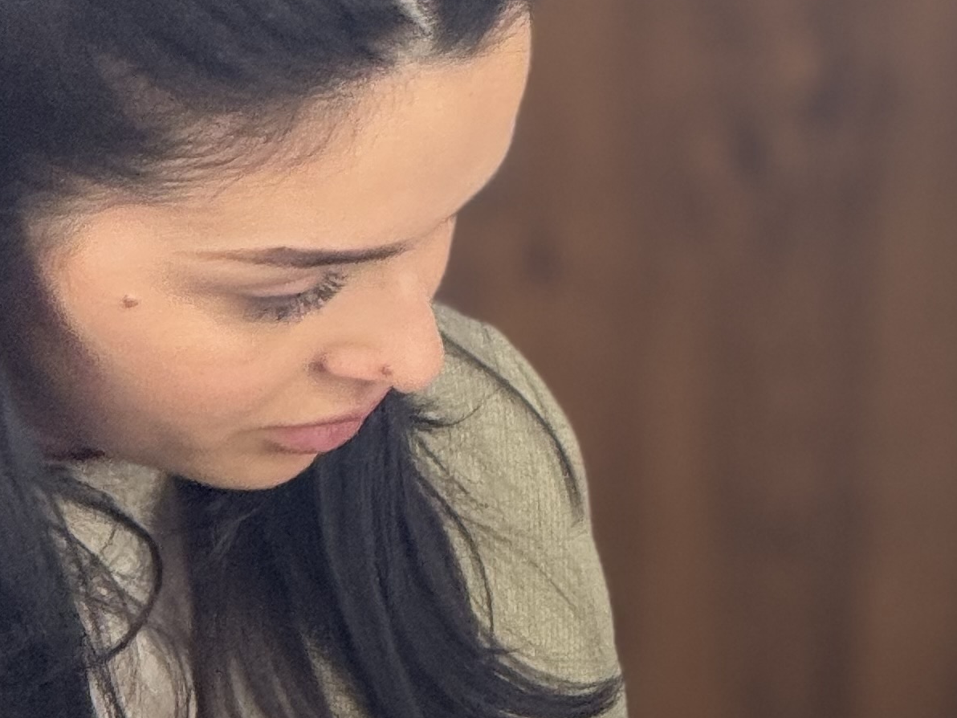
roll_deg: -2.4
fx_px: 11224
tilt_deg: -7.0
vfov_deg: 3.7
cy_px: 579
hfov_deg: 4.9
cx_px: 991
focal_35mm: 406
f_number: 2.8
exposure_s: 1/100
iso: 200
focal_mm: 15.66
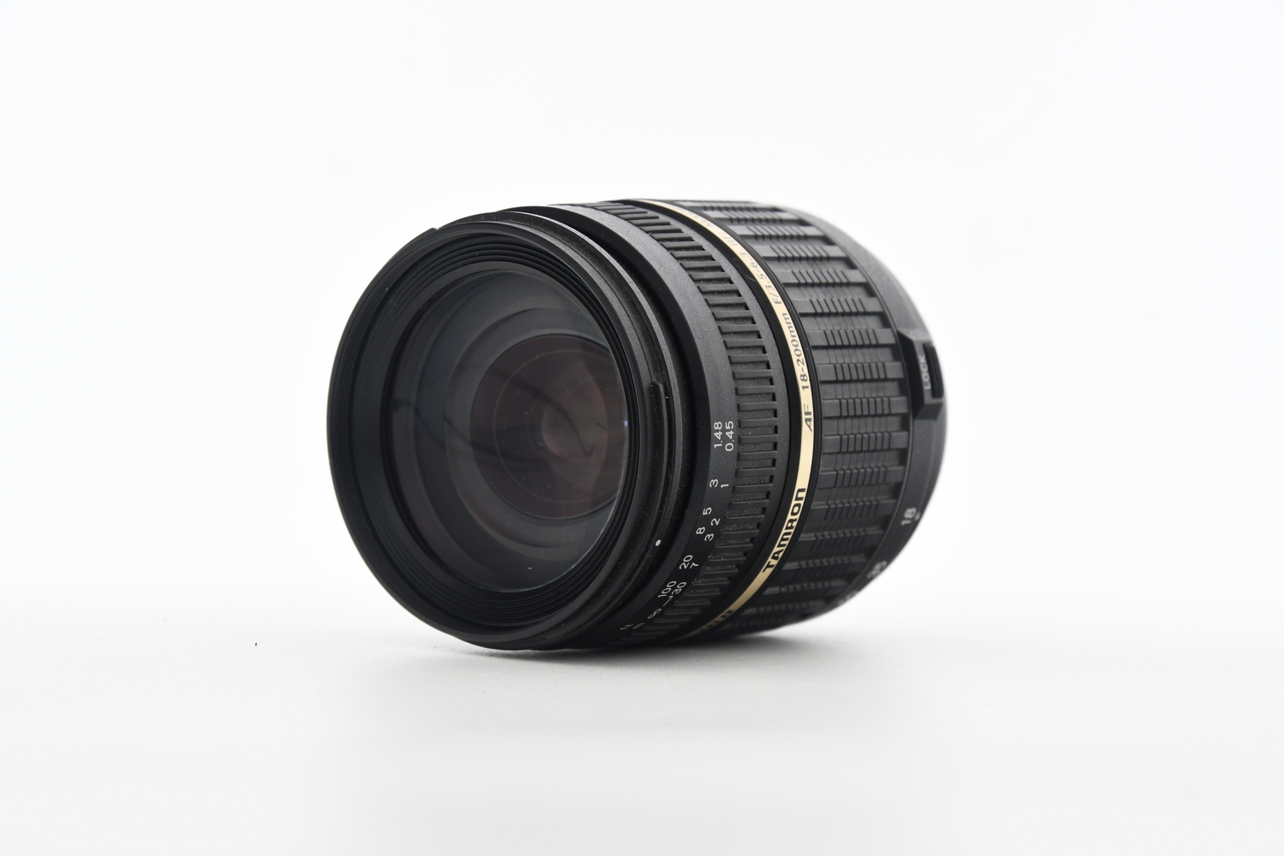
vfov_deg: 11.4
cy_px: 428
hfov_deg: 17.1
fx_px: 4280
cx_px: 642
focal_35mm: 120
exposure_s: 1/160
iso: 1000
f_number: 8
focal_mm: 80
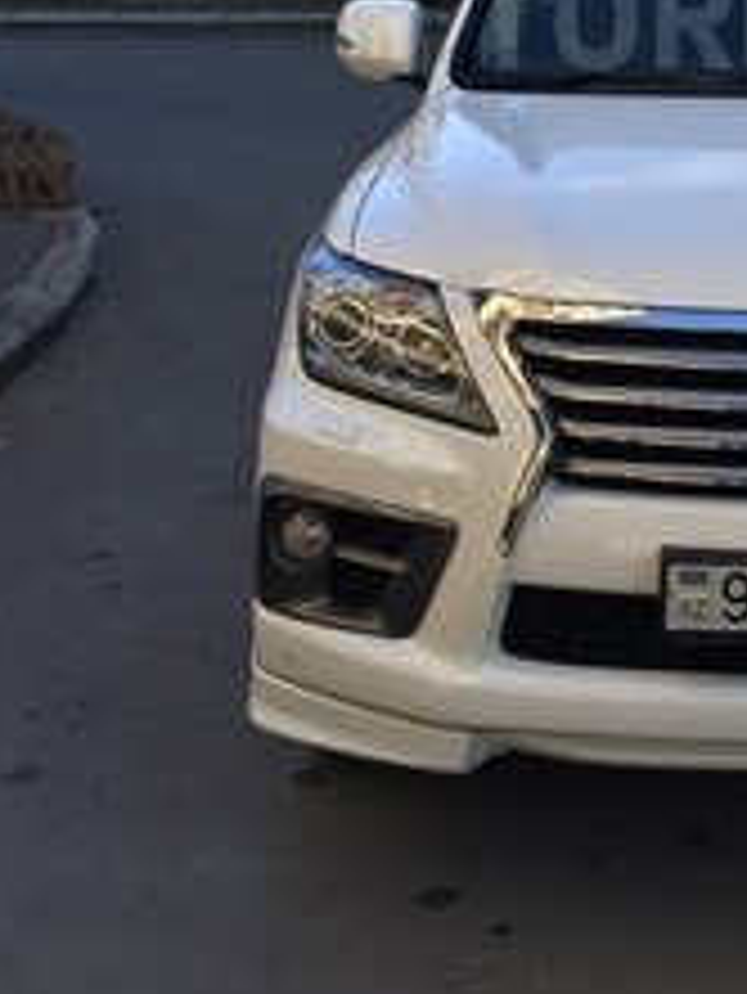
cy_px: 18
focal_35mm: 65
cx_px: 814
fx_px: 1868
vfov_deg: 28.1
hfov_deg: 21.5
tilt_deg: -4.0
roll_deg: -0.1
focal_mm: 4.15
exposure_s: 1/494
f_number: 2.2
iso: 32
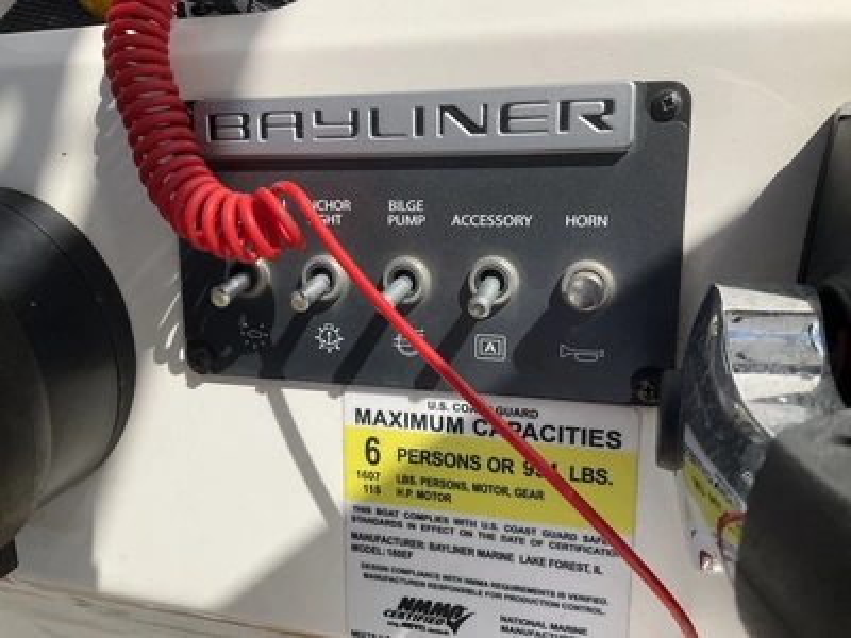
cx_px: 426
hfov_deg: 61.7
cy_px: 319
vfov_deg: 48.2
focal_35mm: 29
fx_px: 713
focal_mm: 3
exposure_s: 1/2320
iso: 25
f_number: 1.8
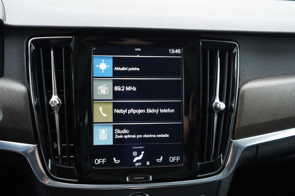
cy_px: 98
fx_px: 295
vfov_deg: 36.9
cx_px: 148
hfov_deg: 53.1
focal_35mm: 36
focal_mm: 24
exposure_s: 1/40
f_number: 2.8
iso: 320
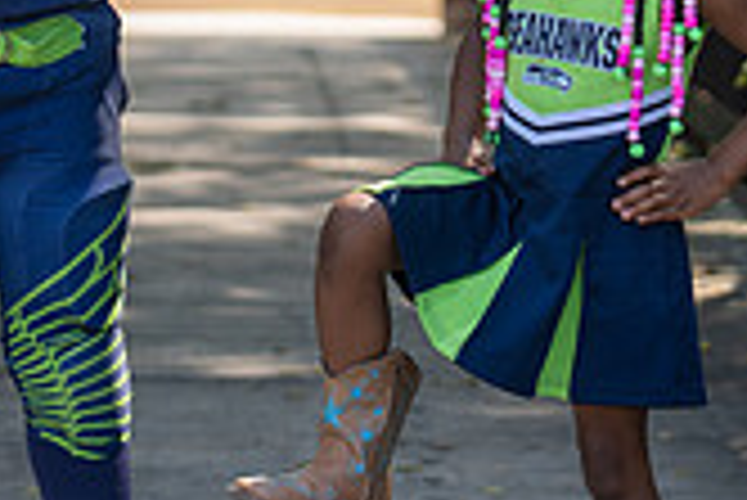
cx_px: 288
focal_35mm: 245
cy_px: 61
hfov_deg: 8.4
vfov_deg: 5.6
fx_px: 5088
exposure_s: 1/400
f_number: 3.2
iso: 125
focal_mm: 70
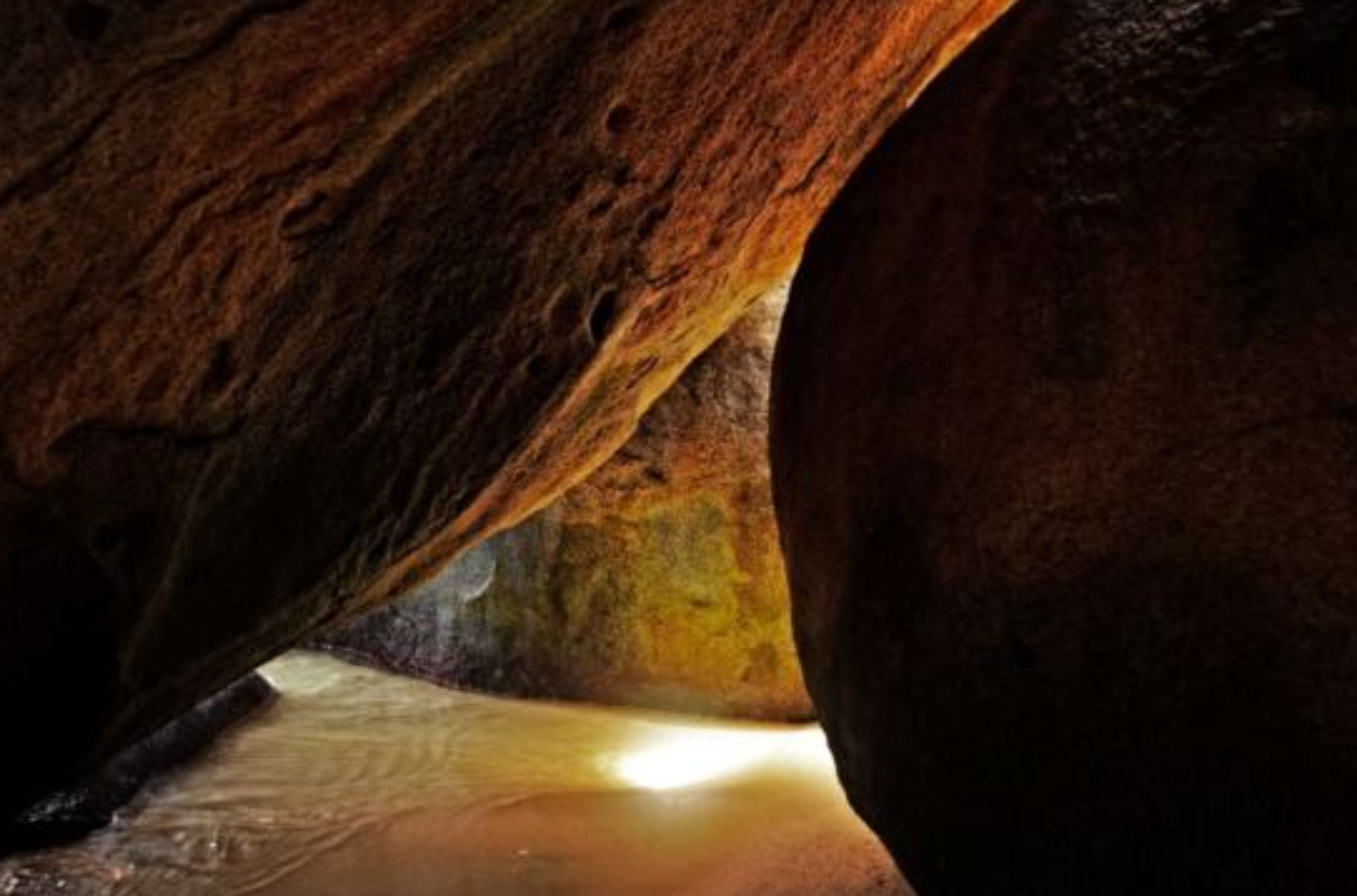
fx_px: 1466
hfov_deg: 49.7
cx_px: 689
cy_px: 397
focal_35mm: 39
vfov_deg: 34.0
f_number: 3.8
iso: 800
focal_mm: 22
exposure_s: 1/40
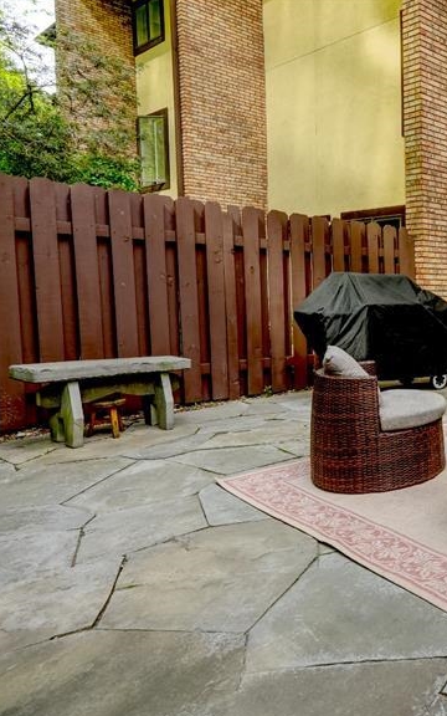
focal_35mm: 29
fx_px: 565
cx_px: 533
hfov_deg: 34.7
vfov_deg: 64.2
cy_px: 421
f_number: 7.1
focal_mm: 16
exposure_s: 1/400
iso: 1600
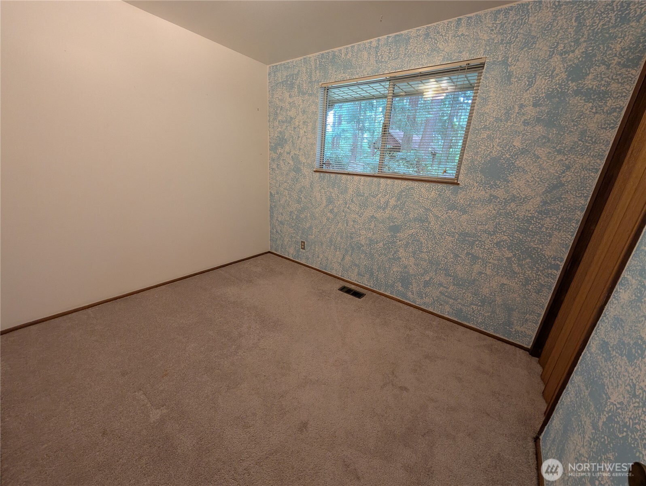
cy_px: 243
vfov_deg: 94.6
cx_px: 323
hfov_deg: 110.5
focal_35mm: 12
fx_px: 224
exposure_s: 1/60
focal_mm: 2.02
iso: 313
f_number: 1.7
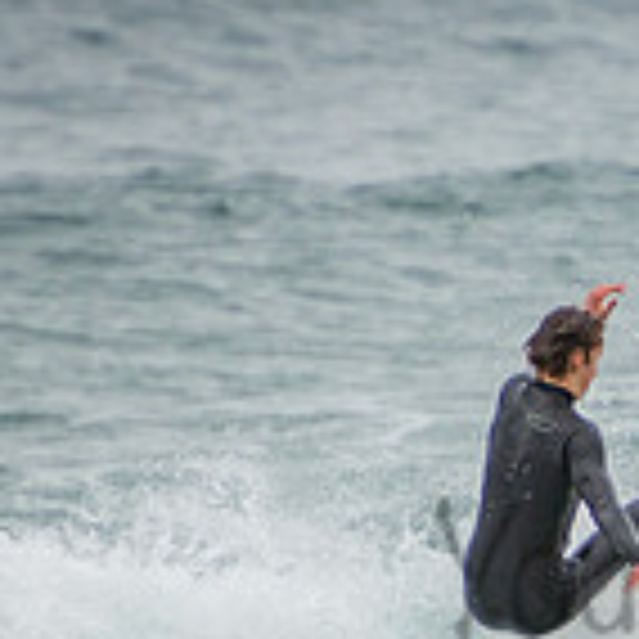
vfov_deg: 0.9
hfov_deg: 0.9
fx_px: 42417
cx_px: 900
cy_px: 529
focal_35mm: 2031
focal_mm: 390
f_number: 5.6
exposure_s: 1/1600
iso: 250
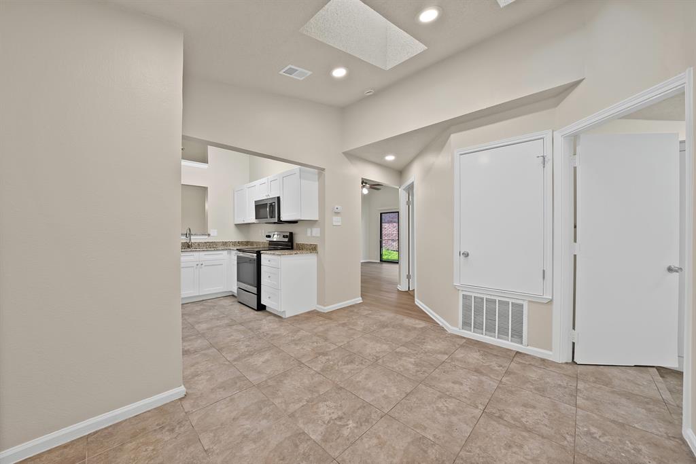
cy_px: 232
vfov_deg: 90.0
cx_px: 348
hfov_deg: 112.6
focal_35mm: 12
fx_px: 232
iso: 640
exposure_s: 1/2.5
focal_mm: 12
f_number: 9
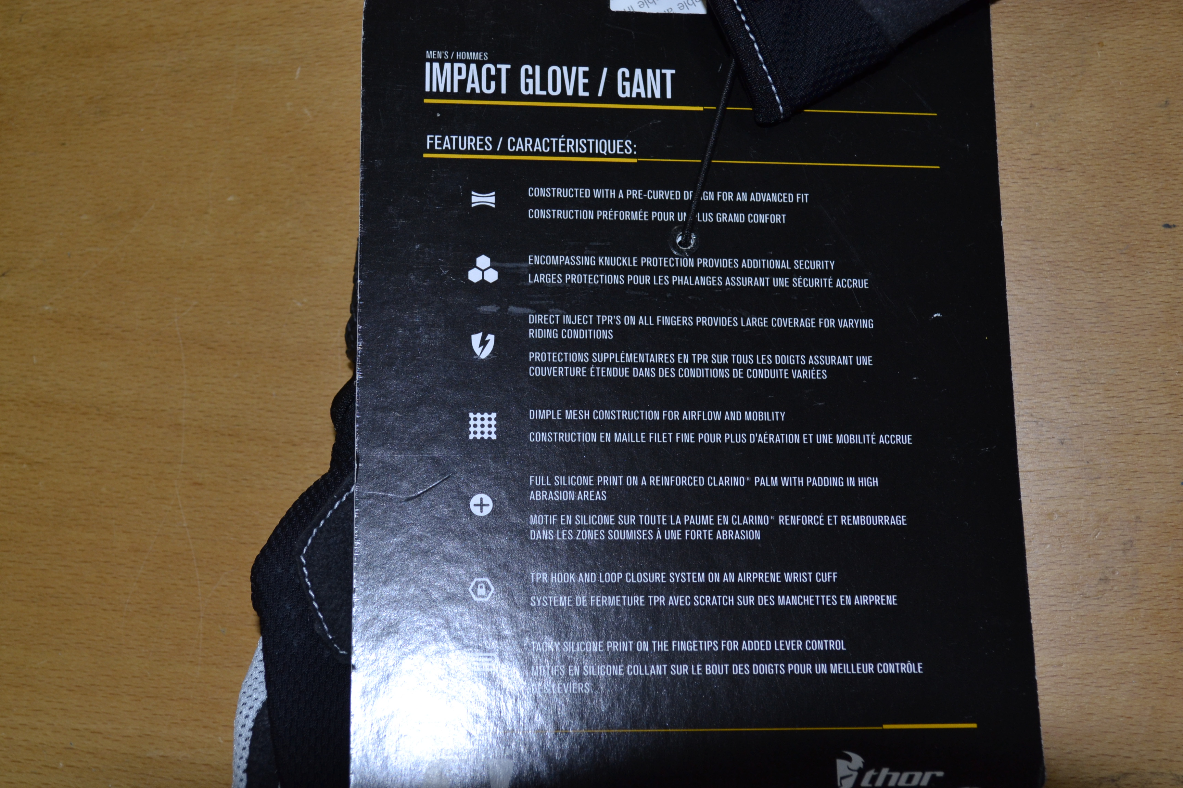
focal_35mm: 54
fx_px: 1774
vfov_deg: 25.1
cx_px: 592
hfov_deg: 36.9
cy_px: 394
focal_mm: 36
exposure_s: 1/60
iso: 560
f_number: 5
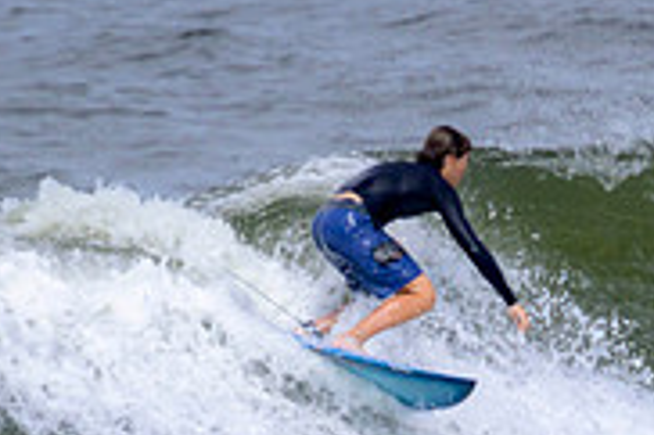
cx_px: 755
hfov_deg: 0.8
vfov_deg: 0.5
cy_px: 559
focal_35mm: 2553
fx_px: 46337
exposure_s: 1/2000
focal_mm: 800
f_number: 11
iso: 900
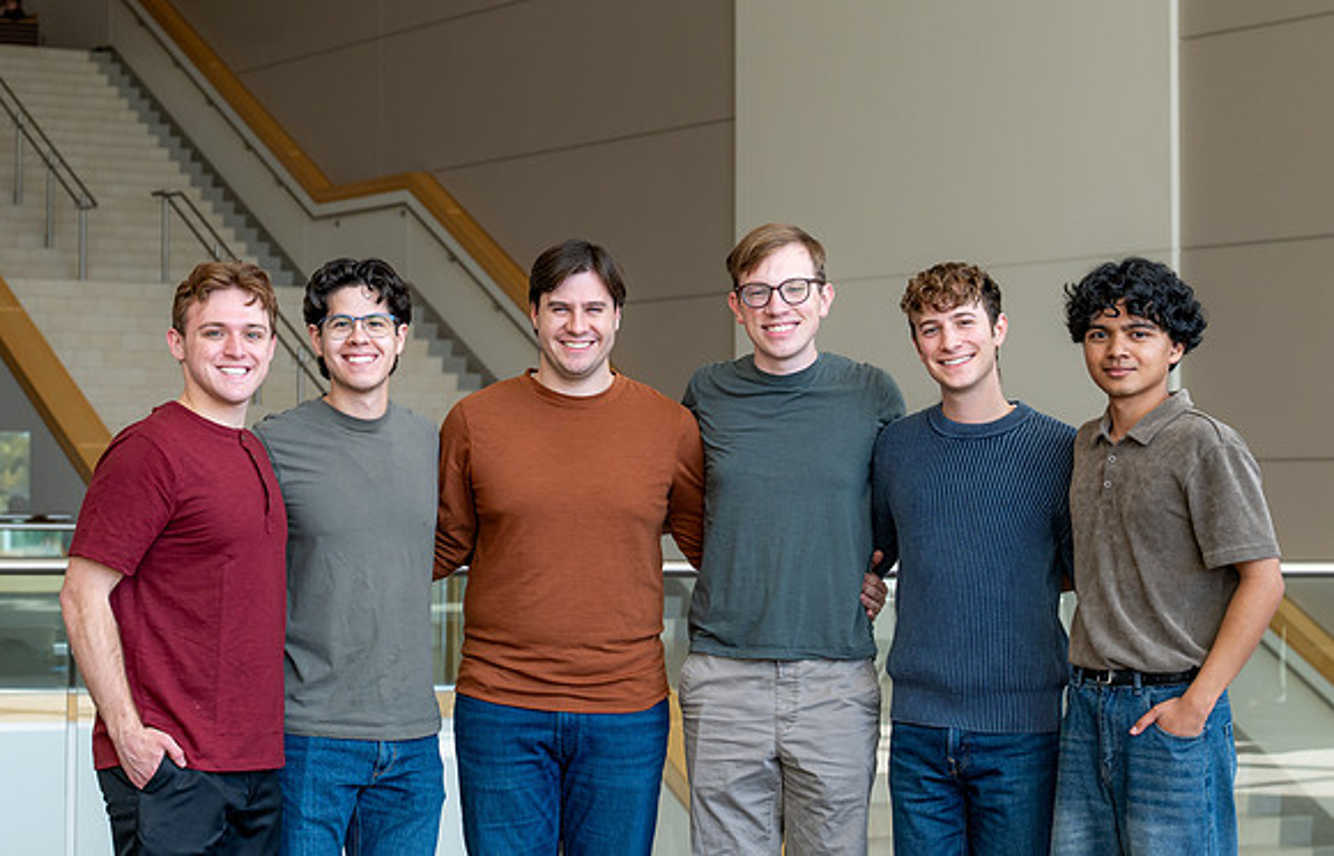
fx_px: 3258
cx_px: 649
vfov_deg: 15.0
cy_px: 350
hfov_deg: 23.1
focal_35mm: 89
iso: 500
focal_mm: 70
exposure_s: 1/200
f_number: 5.6
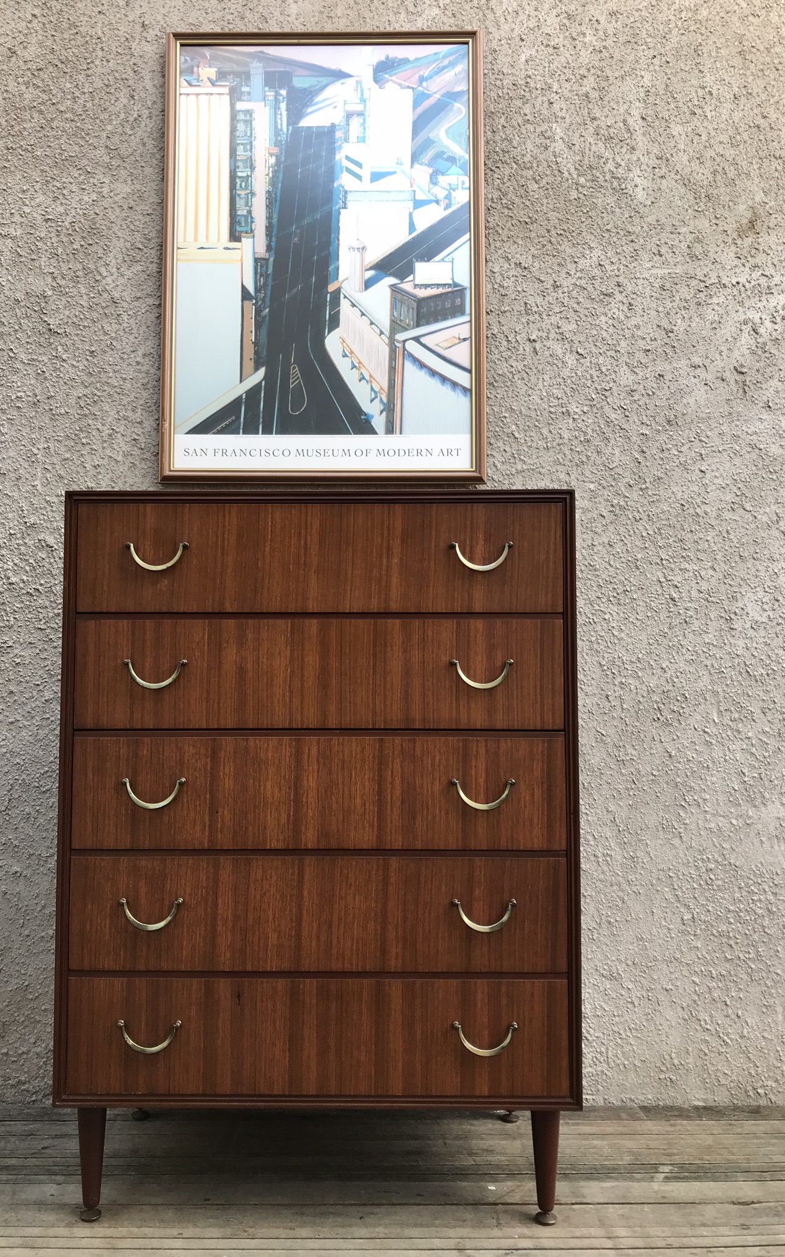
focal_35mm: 30
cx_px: 330
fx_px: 1027
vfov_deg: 62.9
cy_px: 632
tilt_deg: +9.2
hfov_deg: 41.7
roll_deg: +0.3
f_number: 1.8
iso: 20
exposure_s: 1/101
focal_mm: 3.99
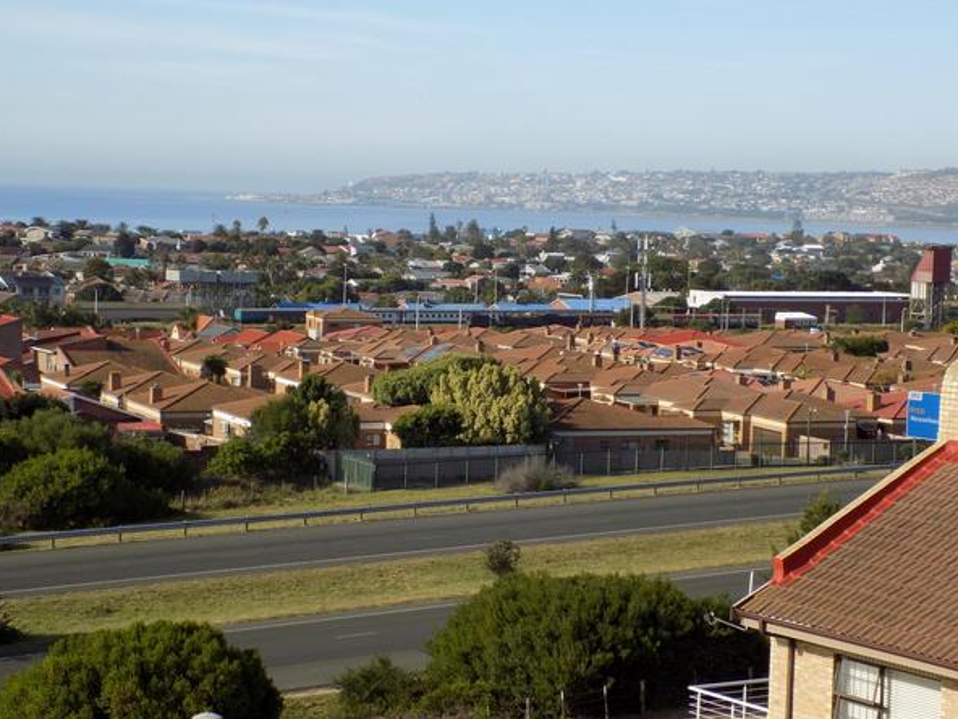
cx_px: 477
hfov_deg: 24.7
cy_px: 360
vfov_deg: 18.7
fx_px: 2186
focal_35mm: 79
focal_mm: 13.9
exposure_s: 1/400
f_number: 4.3
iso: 80
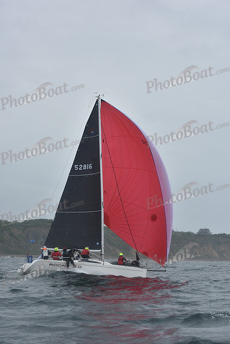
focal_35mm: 80
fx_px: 766
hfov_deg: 17.1
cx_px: 115
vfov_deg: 25.4
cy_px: 172
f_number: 7.1
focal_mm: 80
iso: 320
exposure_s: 1/1000
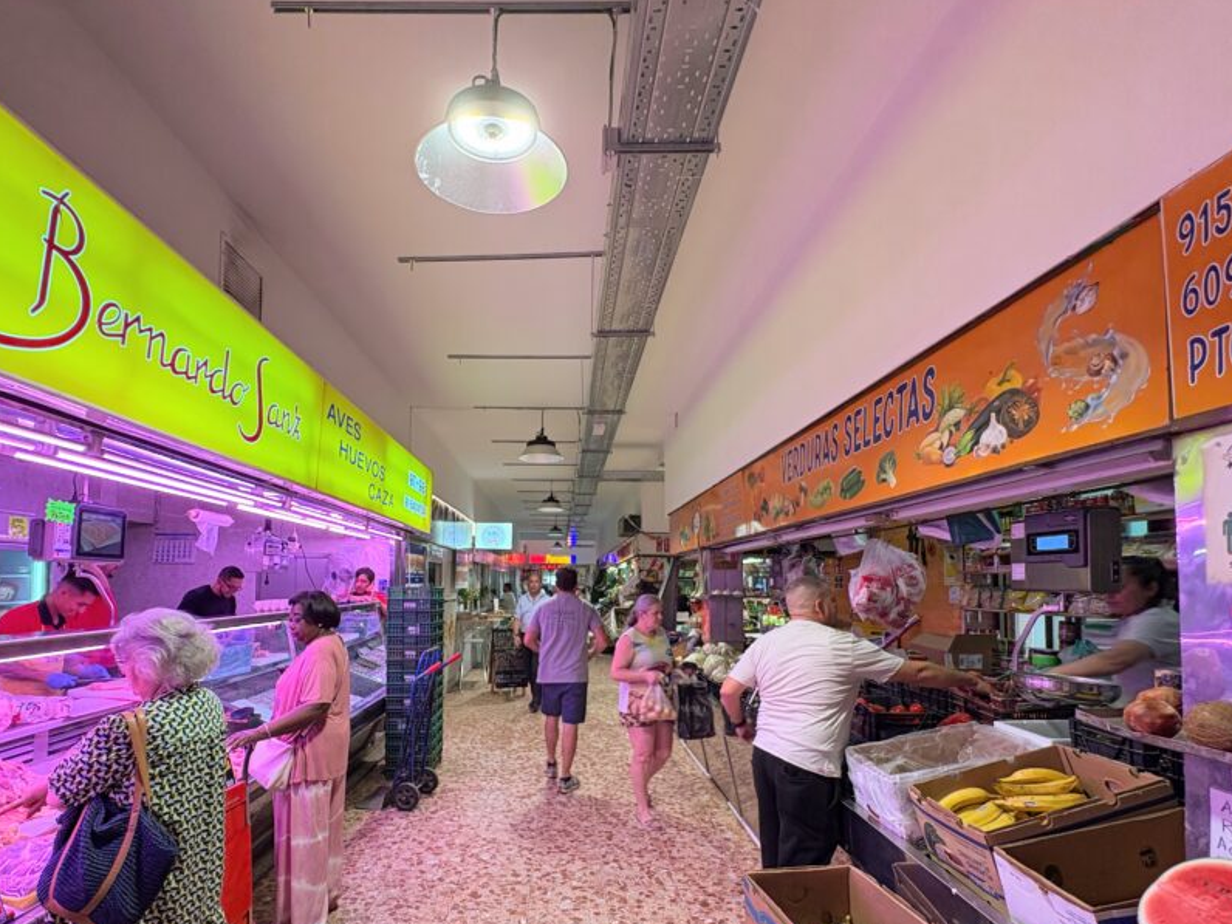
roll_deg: -0.5
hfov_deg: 87.5
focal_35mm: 18
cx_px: 554
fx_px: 641
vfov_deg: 70.9
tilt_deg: +3.2
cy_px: 551
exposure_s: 1/100
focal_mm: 2.22
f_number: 2.2
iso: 200
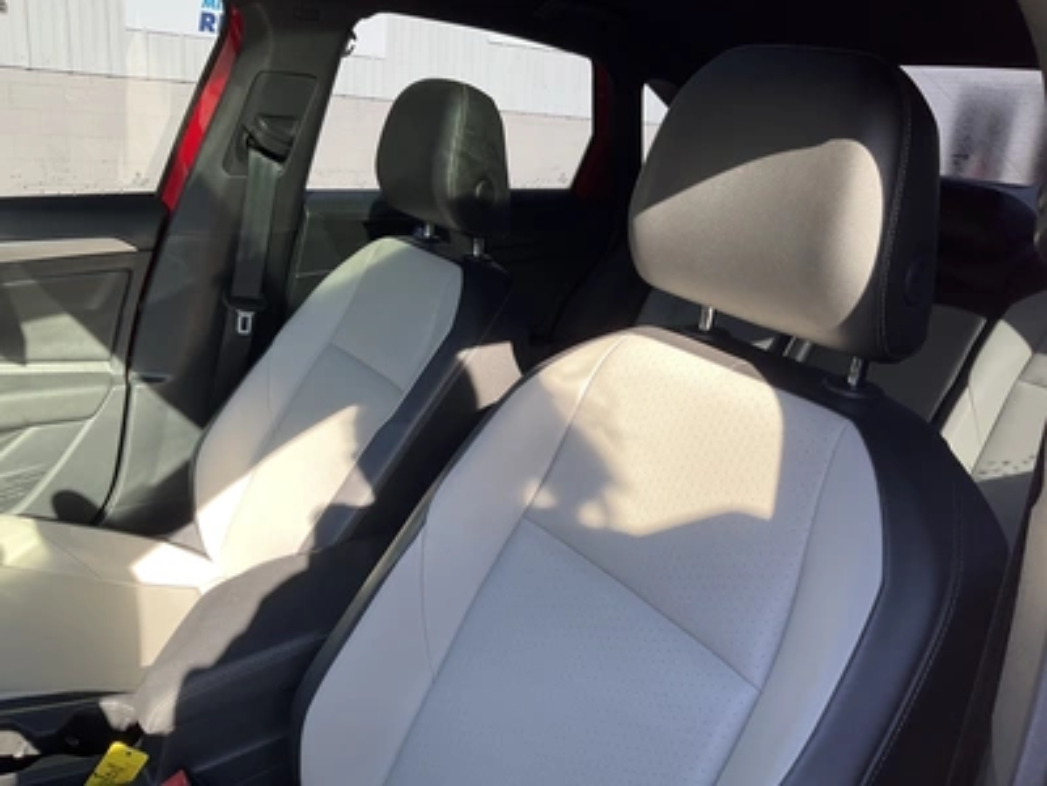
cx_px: 524
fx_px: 877
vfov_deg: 48.2
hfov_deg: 61.7
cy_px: 393
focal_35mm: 29
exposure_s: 1/172
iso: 20
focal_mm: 3
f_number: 1.8
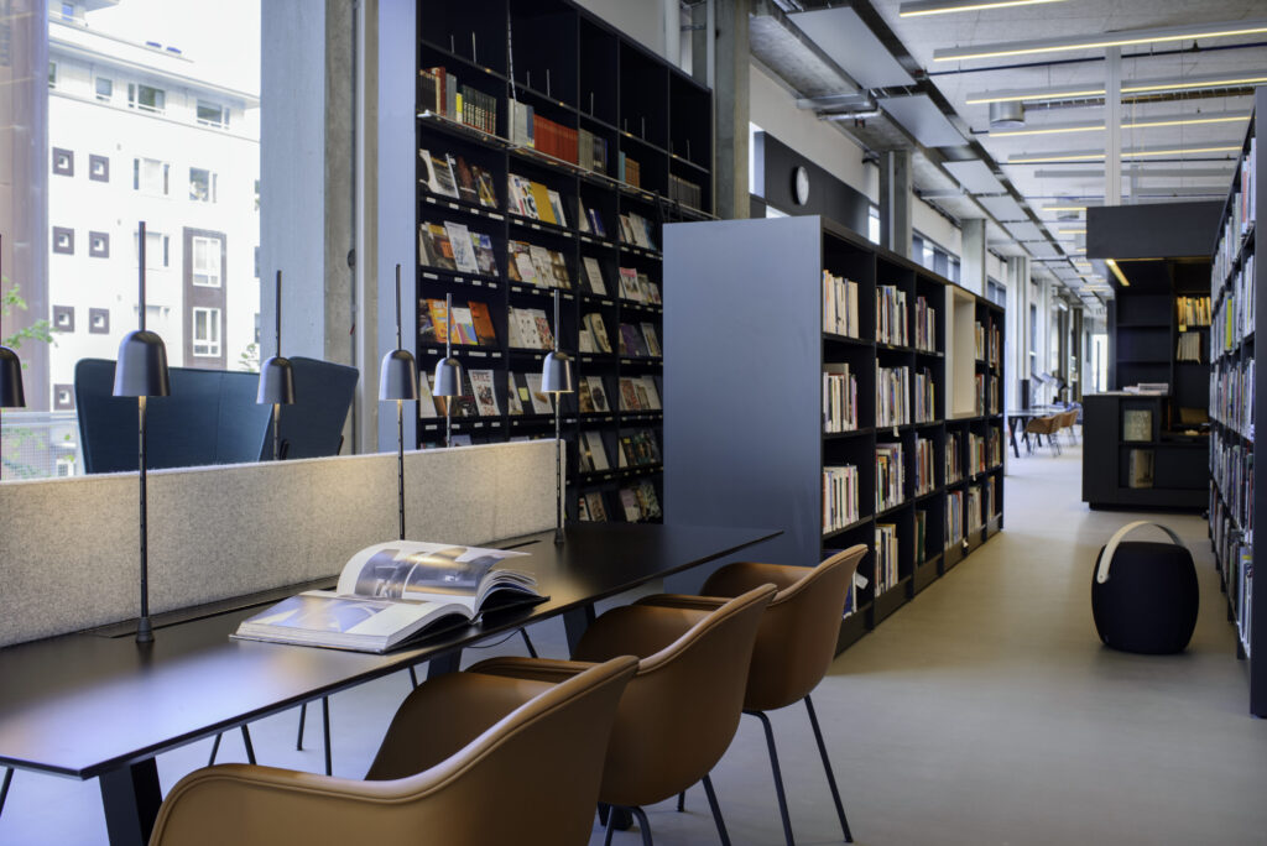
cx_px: 634
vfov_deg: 37.9
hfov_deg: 54.4
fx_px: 1232
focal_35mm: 35
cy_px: 423
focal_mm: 35
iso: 100
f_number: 5.6
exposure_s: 1/4
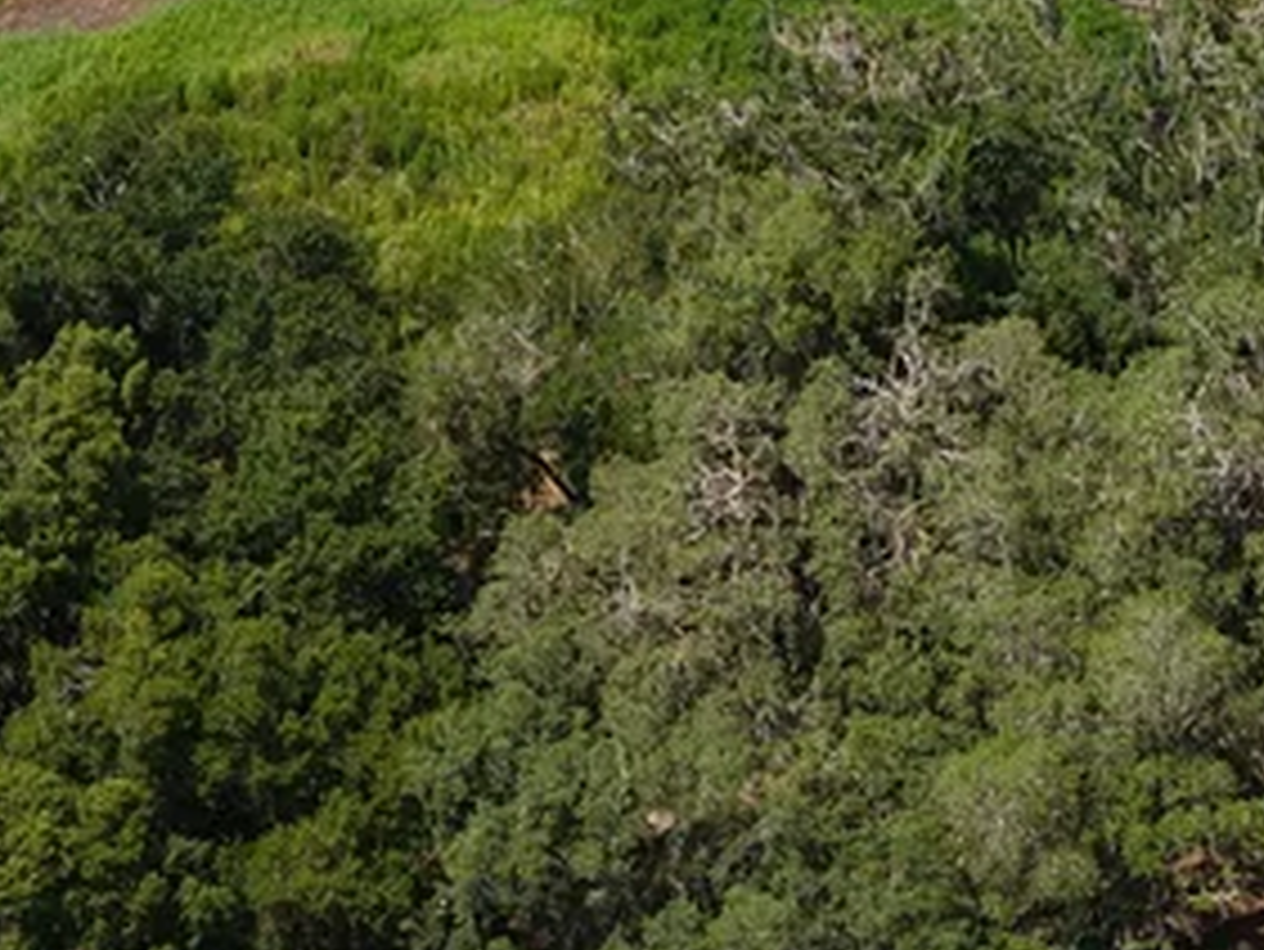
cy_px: -1049
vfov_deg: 10.8
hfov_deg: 15.7
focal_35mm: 123
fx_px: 4493
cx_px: 1228
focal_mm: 8.67
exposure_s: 1/80
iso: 100
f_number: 1.8
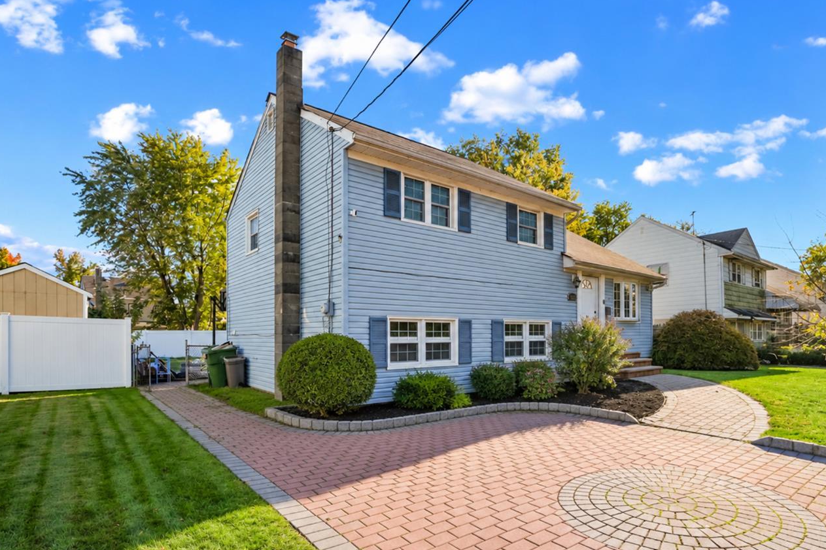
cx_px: 473
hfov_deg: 86.3
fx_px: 436
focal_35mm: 19
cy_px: 302
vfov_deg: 64.4
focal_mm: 16
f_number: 9
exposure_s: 1/320
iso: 250
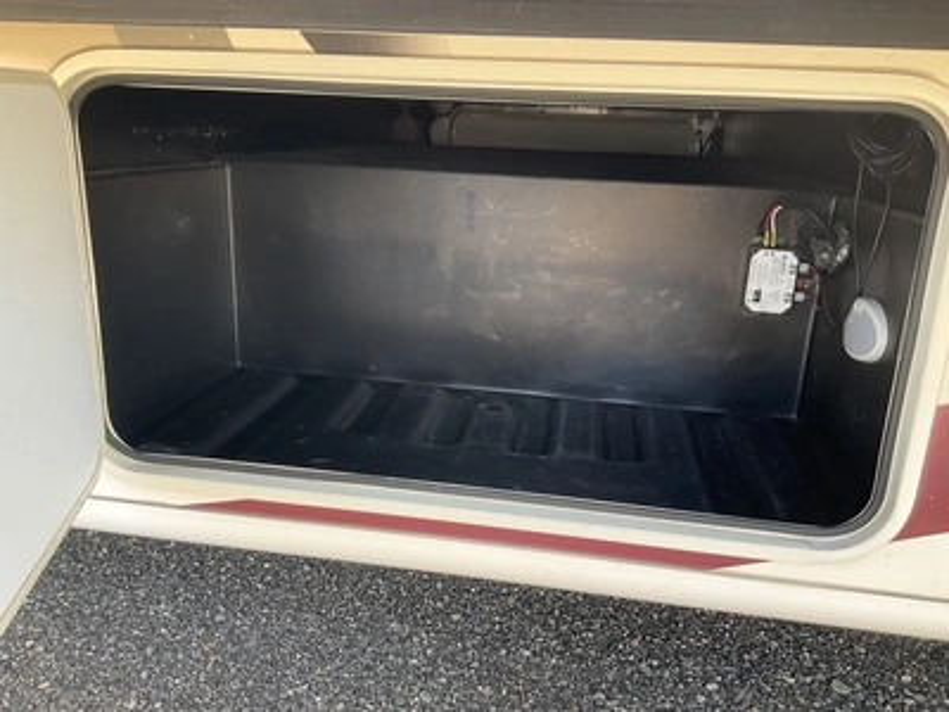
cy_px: 356
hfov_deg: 61.7
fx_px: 795
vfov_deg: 48.2
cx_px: 474
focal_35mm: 29
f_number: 1.8
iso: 50
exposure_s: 1/122
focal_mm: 3
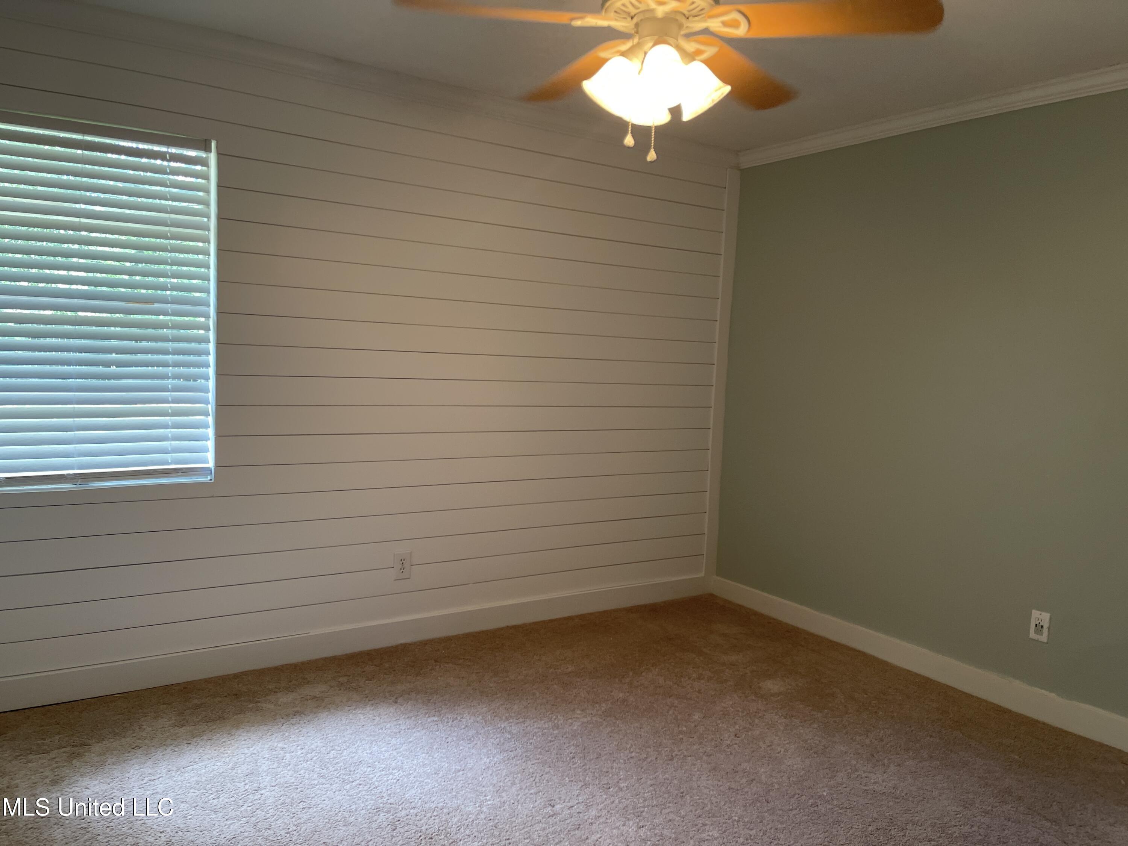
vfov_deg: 53.1
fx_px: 847
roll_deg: -2.2
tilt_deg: -4.4
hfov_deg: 67.3
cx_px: 564
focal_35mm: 26
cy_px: 423
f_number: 1.6
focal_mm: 5.1
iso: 160
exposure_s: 1/60
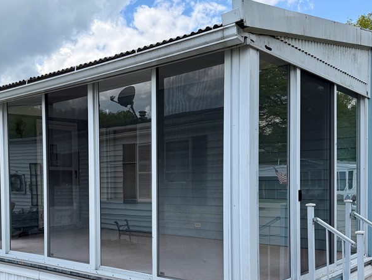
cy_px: 199
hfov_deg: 45.5
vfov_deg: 34.6
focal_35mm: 41
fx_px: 441
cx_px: 146
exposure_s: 1/3145
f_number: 1.78
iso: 80
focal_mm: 6.76
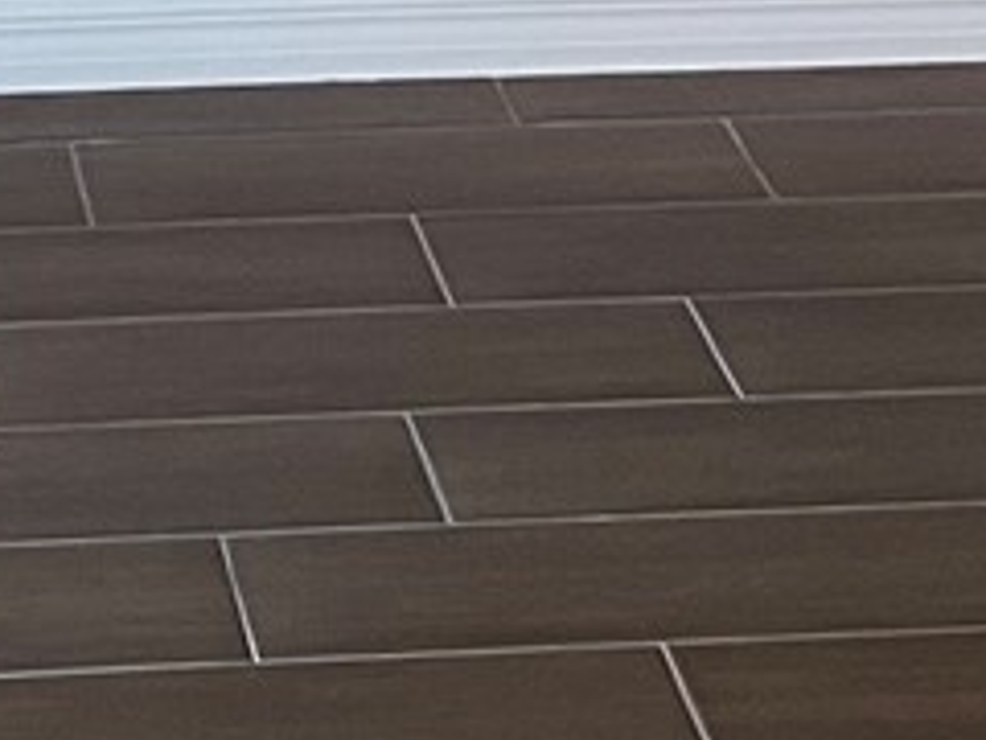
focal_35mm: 173
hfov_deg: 11.3
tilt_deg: -13.1
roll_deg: +0.2
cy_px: -629
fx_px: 4928
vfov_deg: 8.2
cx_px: 74
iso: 500
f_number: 1.5
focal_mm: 5.7
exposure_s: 1/40
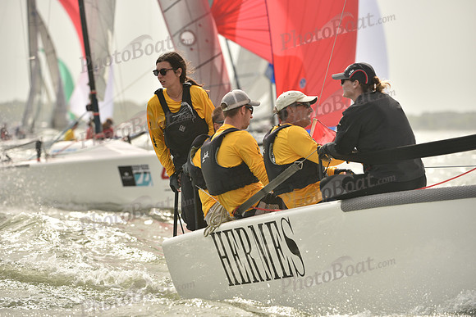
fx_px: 3571
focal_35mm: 270
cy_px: 158
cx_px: 238
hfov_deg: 7.6
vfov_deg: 5.1
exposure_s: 1/1250
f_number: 6.3
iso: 320
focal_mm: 270
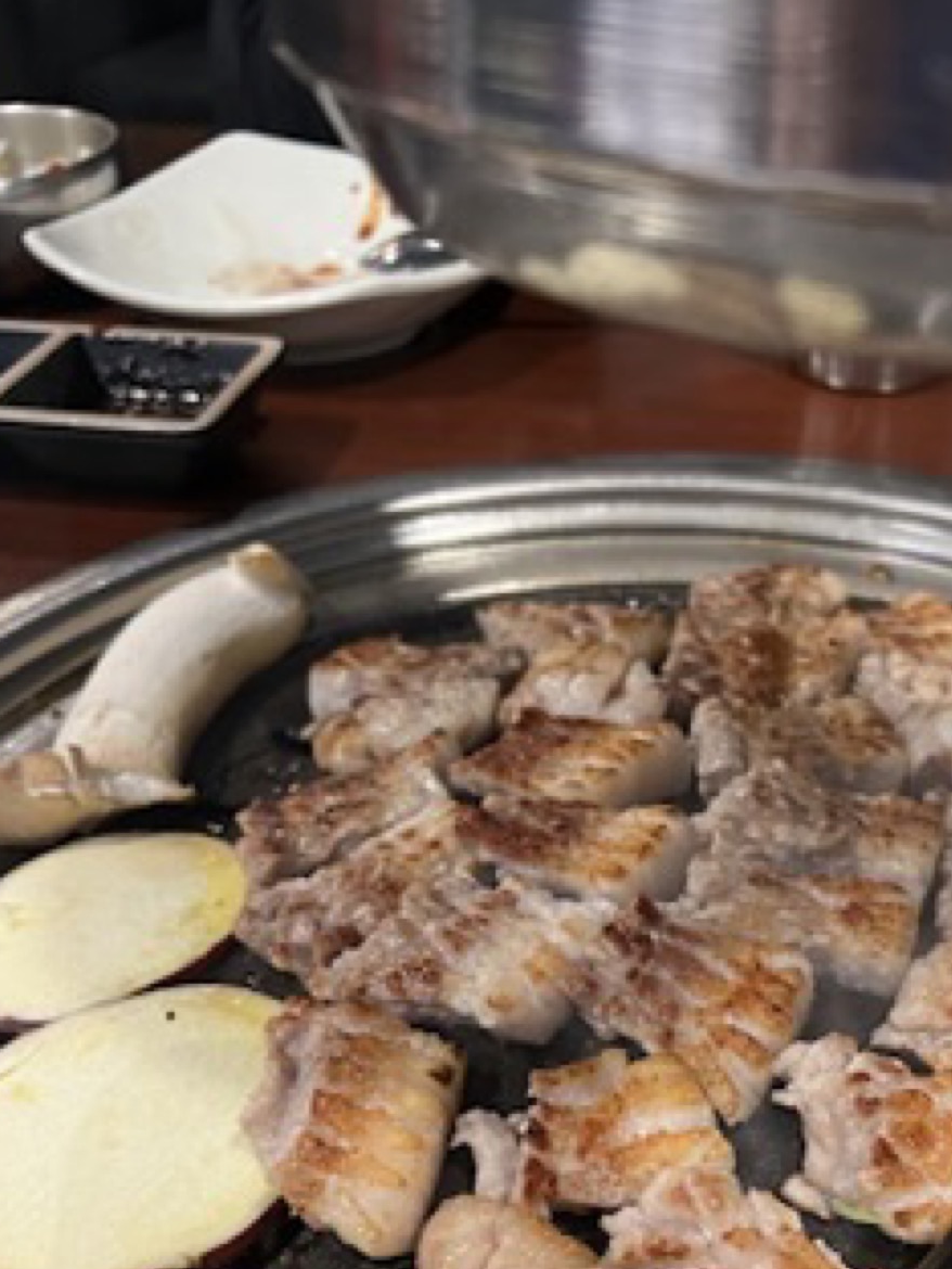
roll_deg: +0.6
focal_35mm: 40
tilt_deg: -40.7
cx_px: 679
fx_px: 1466
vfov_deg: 45.4
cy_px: 931
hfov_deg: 35.4
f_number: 1.5
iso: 320
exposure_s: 1/60
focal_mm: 5.7
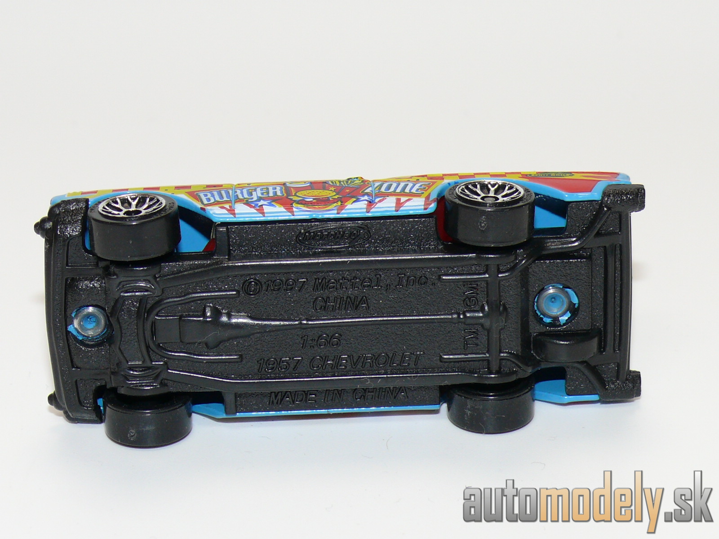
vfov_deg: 13.5
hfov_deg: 17.9
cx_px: 360
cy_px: 270
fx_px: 2285
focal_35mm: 110
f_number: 4
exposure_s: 1/30
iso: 100
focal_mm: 14
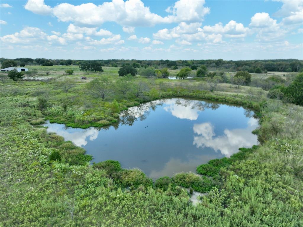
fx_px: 210
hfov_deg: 71.6
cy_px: 114
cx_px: 152
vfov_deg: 56.8
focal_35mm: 24
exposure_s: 1/1600
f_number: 2.8
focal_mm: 12.29
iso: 220
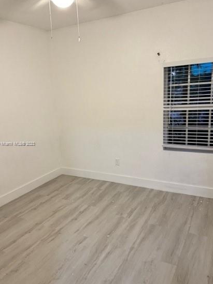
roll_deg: +4.0
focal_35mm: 28
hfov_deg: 49.7
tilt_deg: -13.0
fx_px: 230
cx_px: 100
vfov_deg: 63.5
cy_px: 144
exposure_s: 1/60
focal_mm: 6.86
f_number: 1.78
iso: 250
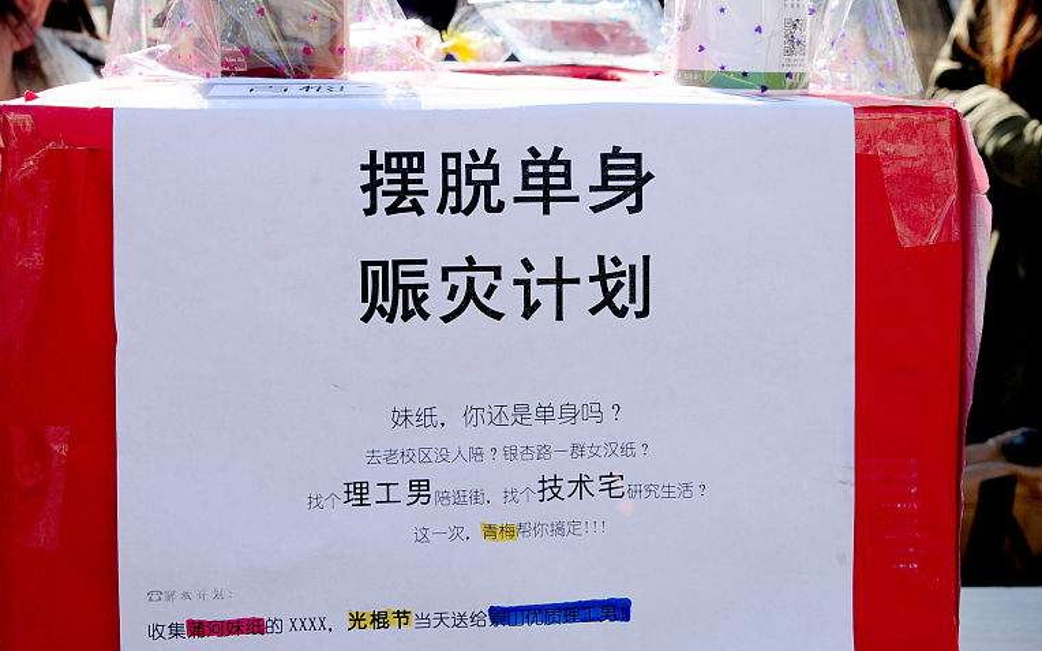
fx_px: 1590
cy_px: 151
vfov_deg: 22.9
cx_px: 514
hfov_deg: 36.3
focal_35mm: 56
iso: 320
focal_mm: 35
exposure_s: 1/250
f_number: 8
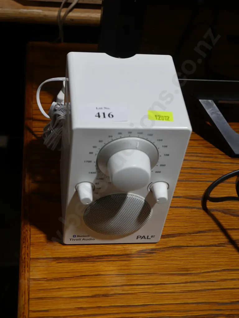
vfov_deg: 32.2
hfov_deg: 24.4
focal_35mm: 60
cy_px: 159
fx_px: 552
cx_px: 120
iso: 250
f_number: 5.4
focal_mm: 30
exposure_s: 1/60
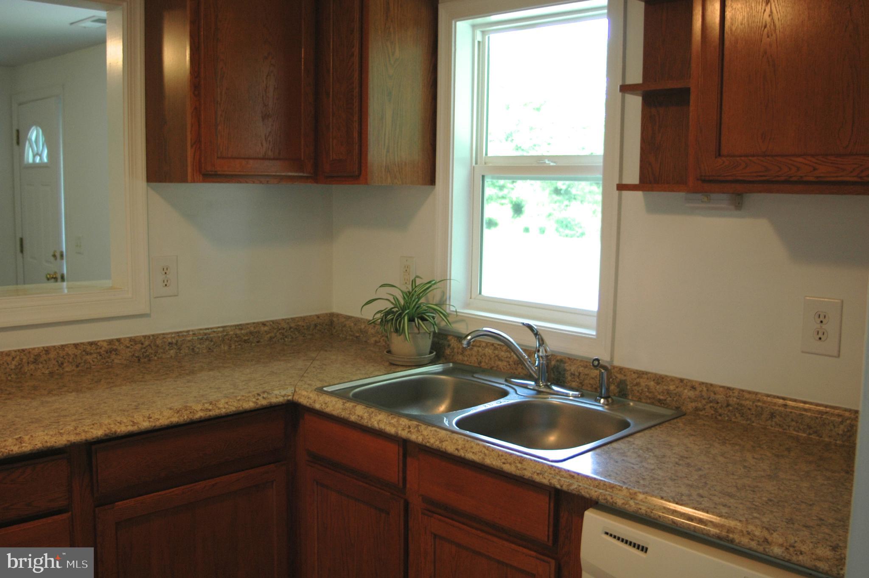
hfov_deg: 55.2
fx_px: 832
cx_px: 434
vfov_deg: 38.3
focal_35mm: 34
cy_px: 289
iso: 200
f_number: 3.8
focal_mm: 23
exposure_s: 1/40
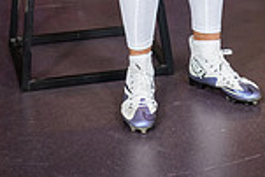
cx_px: 175
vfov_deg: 8.9
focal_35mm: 143
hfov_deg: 14.3
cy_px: -209
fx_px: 1054
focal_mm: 48
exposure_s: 1/250
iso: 800
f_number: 7.1
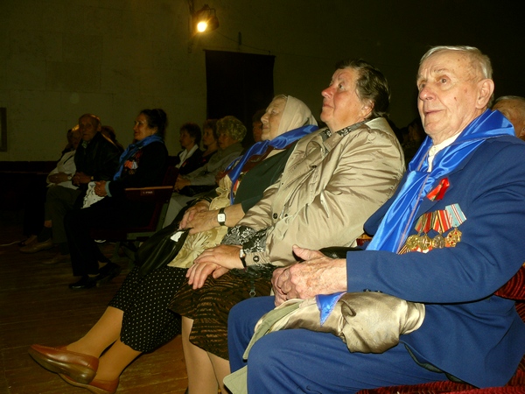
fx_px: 546
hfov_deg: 51.4
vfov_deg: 39.7
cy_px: 197
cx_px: 262
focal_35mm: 36
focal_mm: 6
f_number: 2.8
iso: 100
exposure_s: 1/30
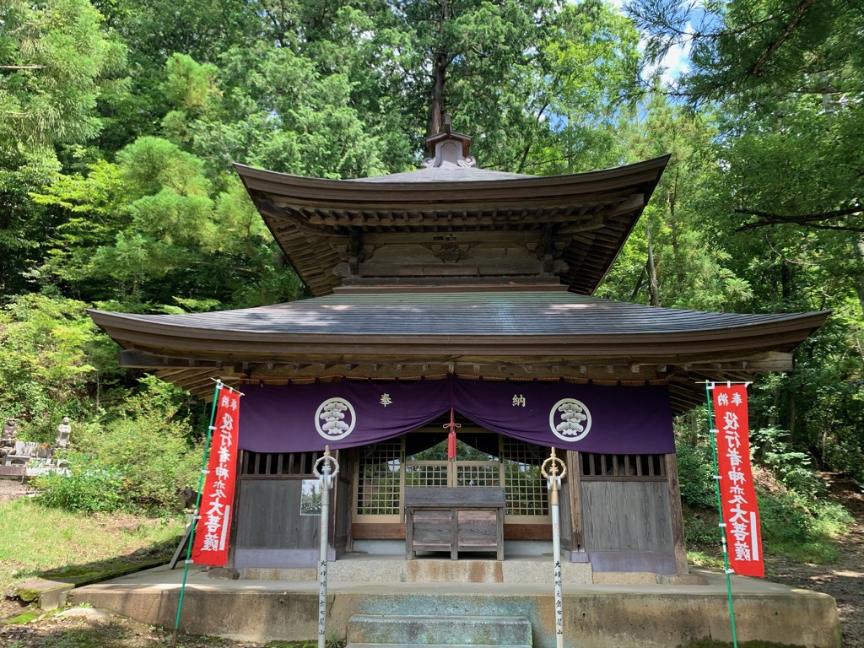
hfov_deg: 67.3
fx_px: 649
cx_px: 432
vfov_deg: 53.1
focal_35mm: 26
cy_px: 324
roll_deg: -0.8
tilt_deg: +17.0
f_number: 1.8
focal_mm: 4.25
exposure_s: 1/173
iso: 25
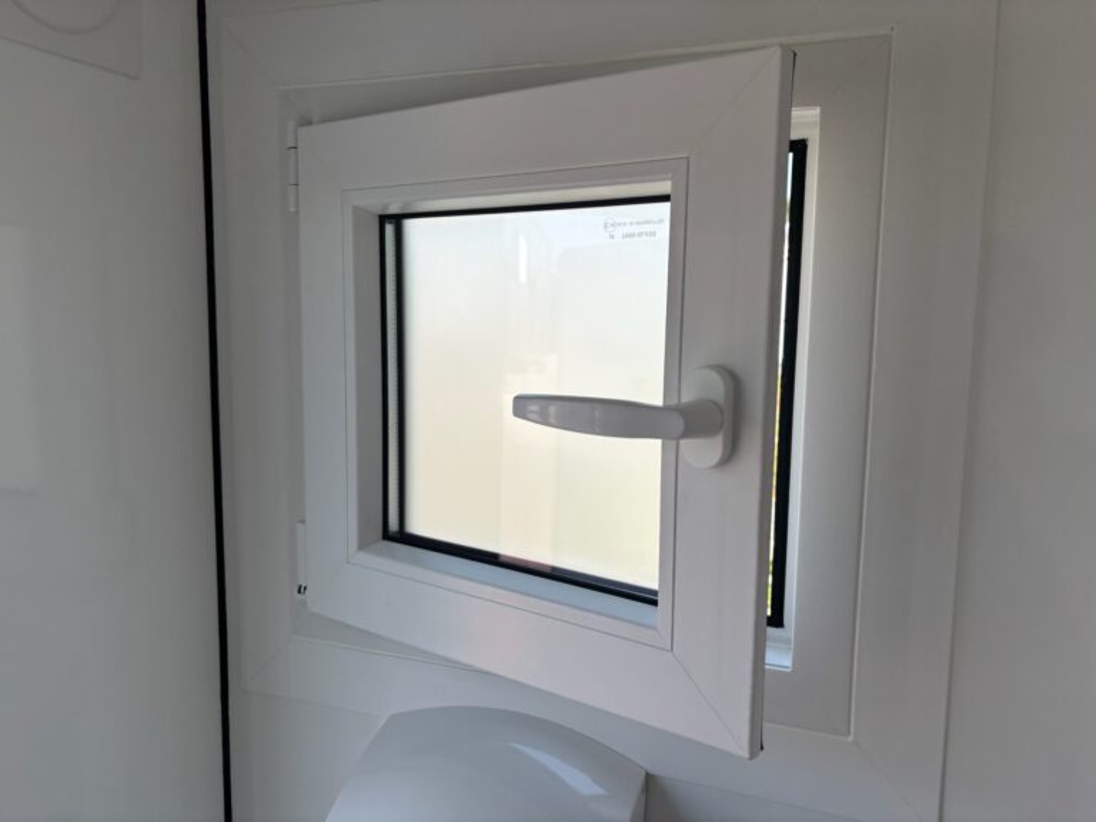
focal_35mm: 26
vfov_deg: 53.1
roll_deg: -1.0
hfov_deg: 67.3
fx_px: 823
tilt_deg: -10.0
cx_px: 548
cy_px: 411
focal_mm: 5.96
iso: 50
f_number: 1.6
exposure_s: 1/970
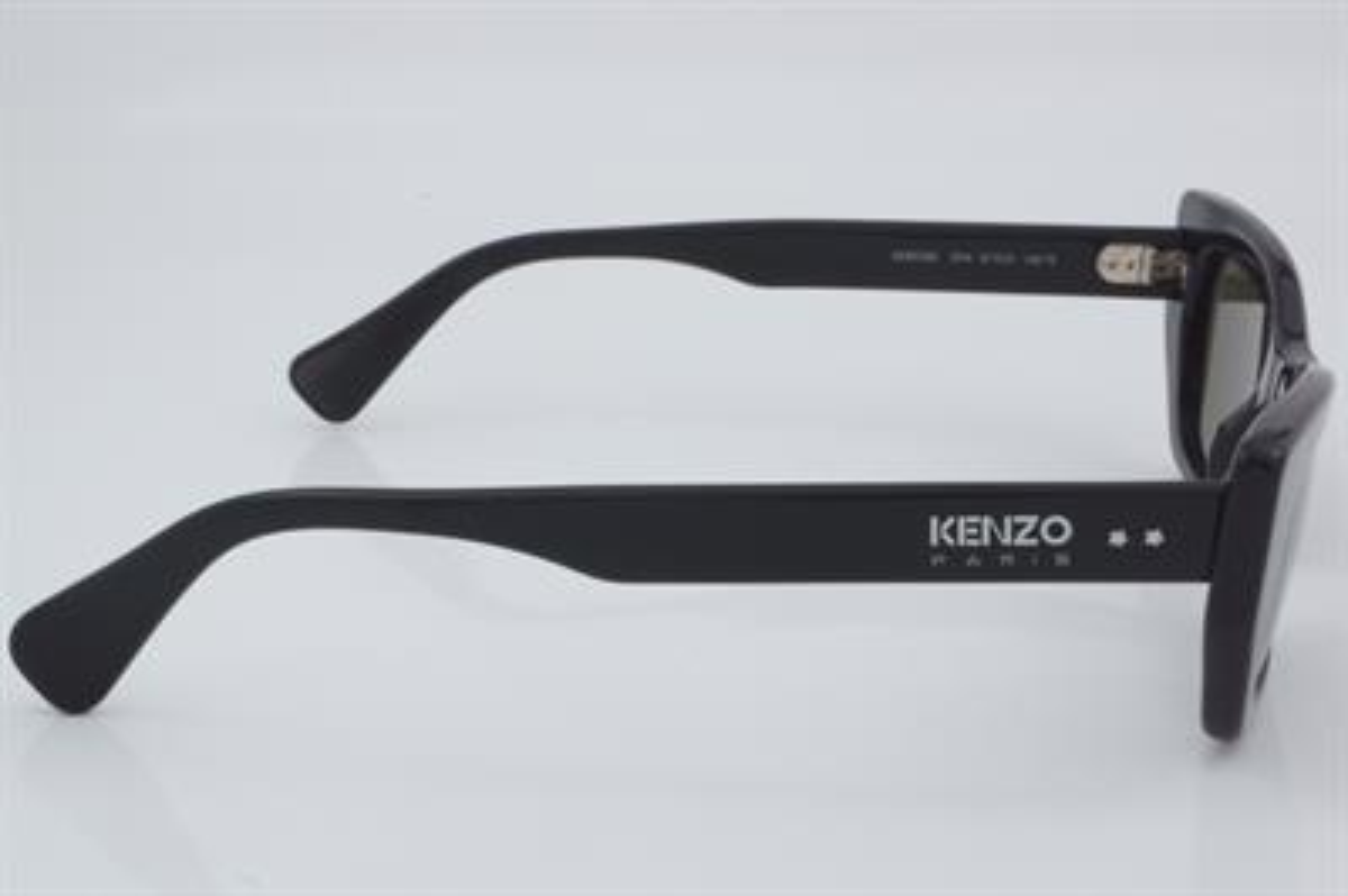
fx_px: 2806
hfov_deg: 27.0
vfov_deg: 18.2
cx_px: 674
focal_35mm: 75
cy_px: 448
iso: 100
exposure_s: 1/3
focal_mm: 50
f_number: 32
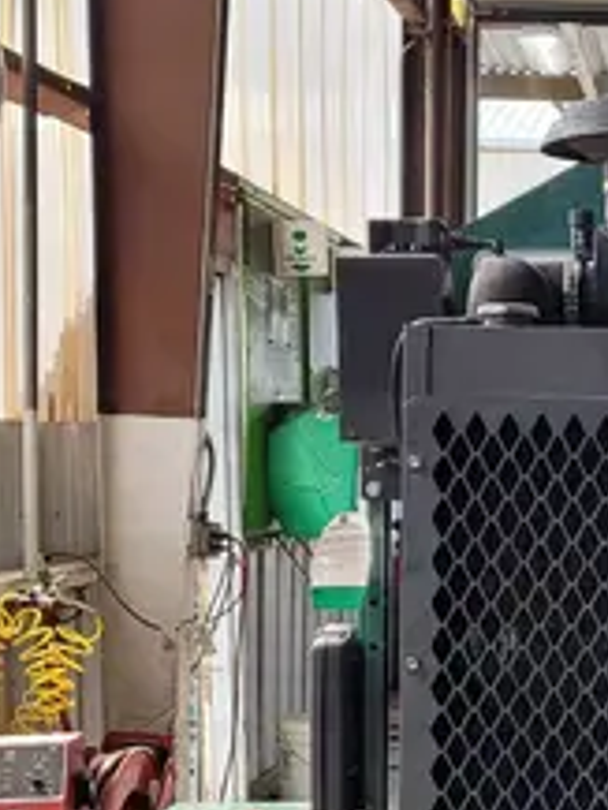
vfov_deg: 21.7
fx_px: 2059
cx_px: 668
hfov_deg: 16.3
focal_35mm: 88
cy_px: 730
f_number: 1.8
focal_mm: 5.4
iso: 40
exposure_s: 1/234
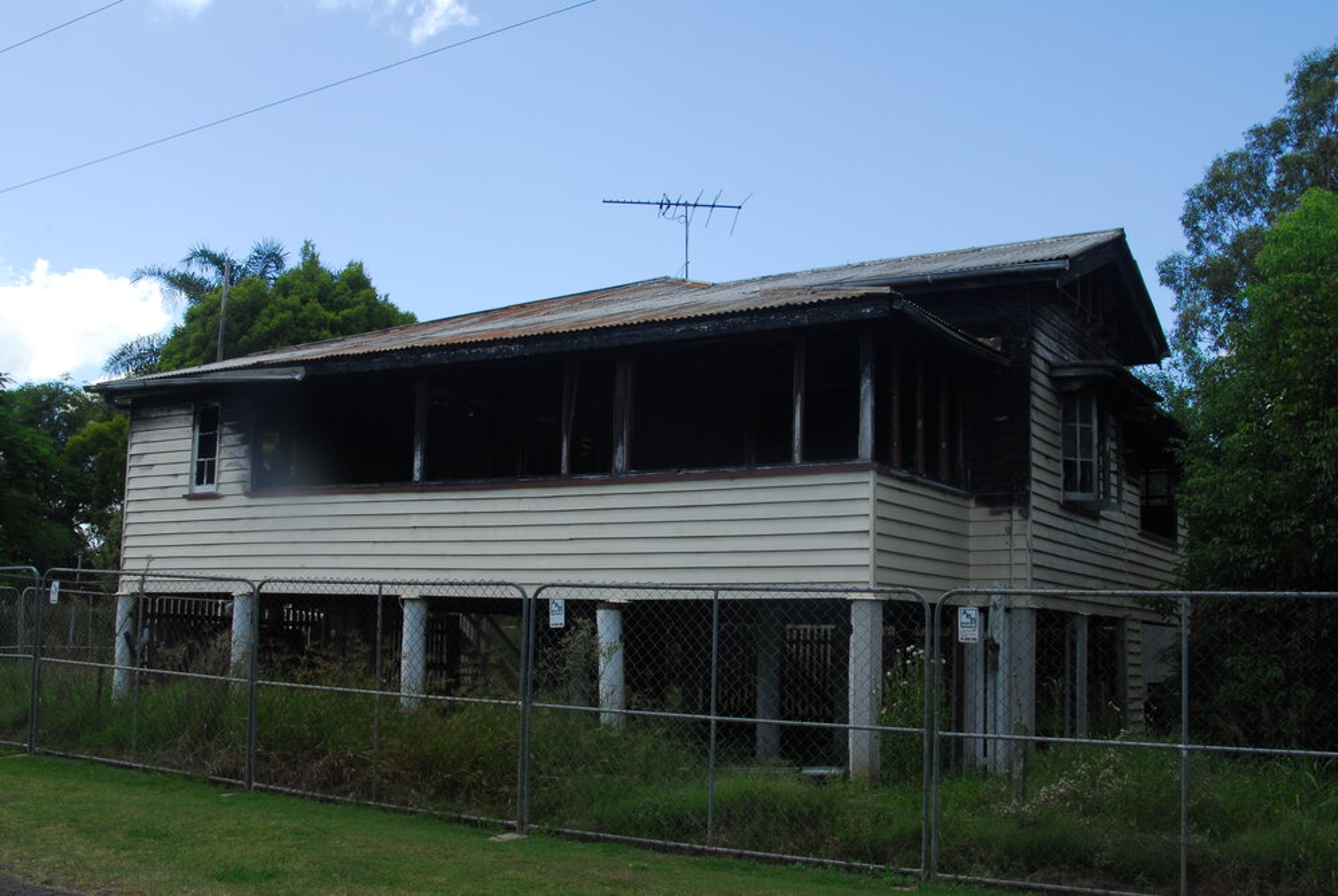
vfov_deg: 37.0
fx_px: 1340
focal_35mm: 36
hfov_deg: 53.1
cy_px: 448
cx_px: 669
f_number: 16
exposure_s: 1/30
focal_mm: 24
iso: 100
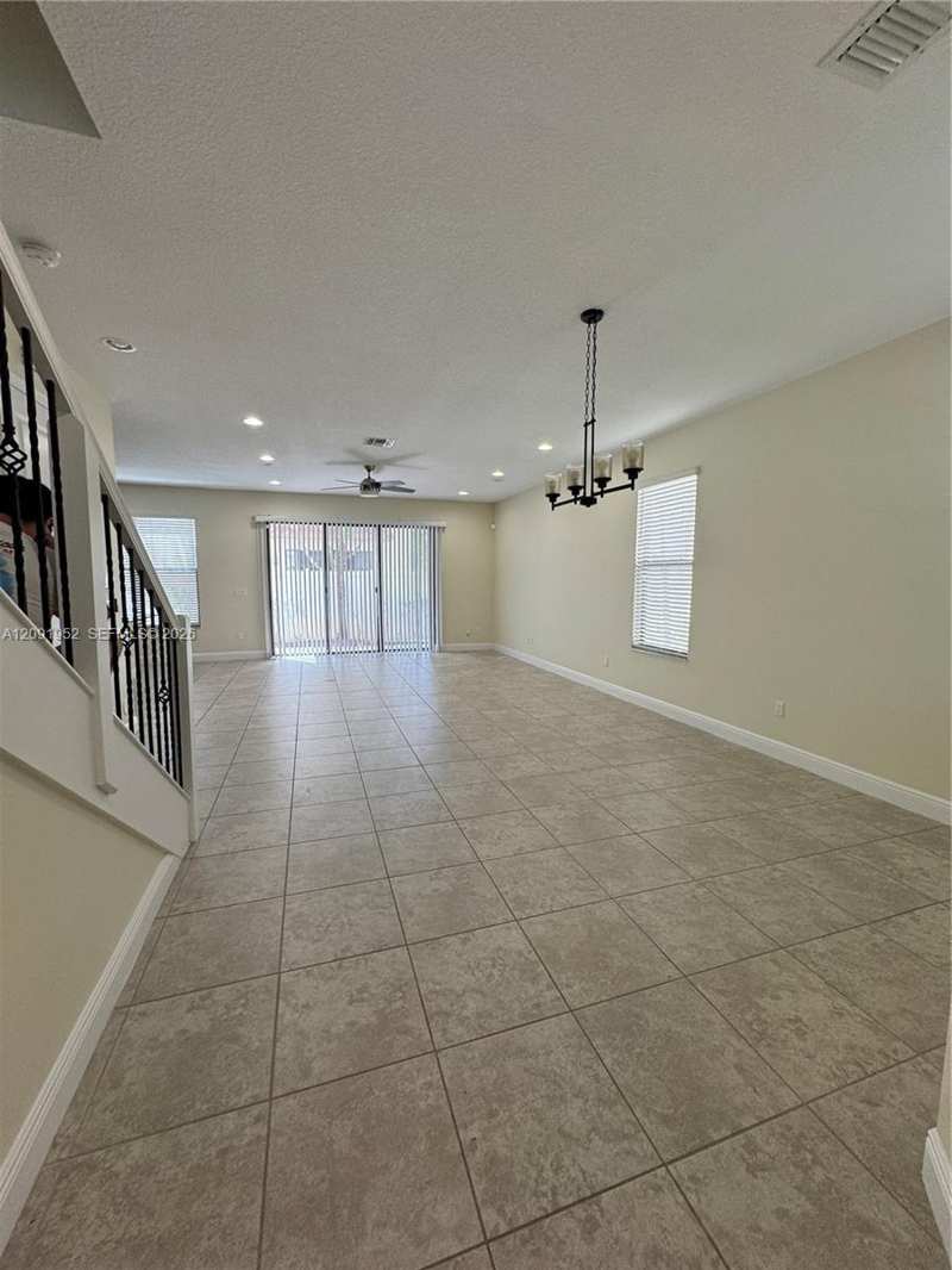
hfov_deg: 85.7
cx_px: 476
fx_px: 513
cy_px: 635
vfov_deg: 102.1
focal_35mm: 14
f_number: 2.2
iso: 100
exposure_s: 1/120
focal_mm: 2.22
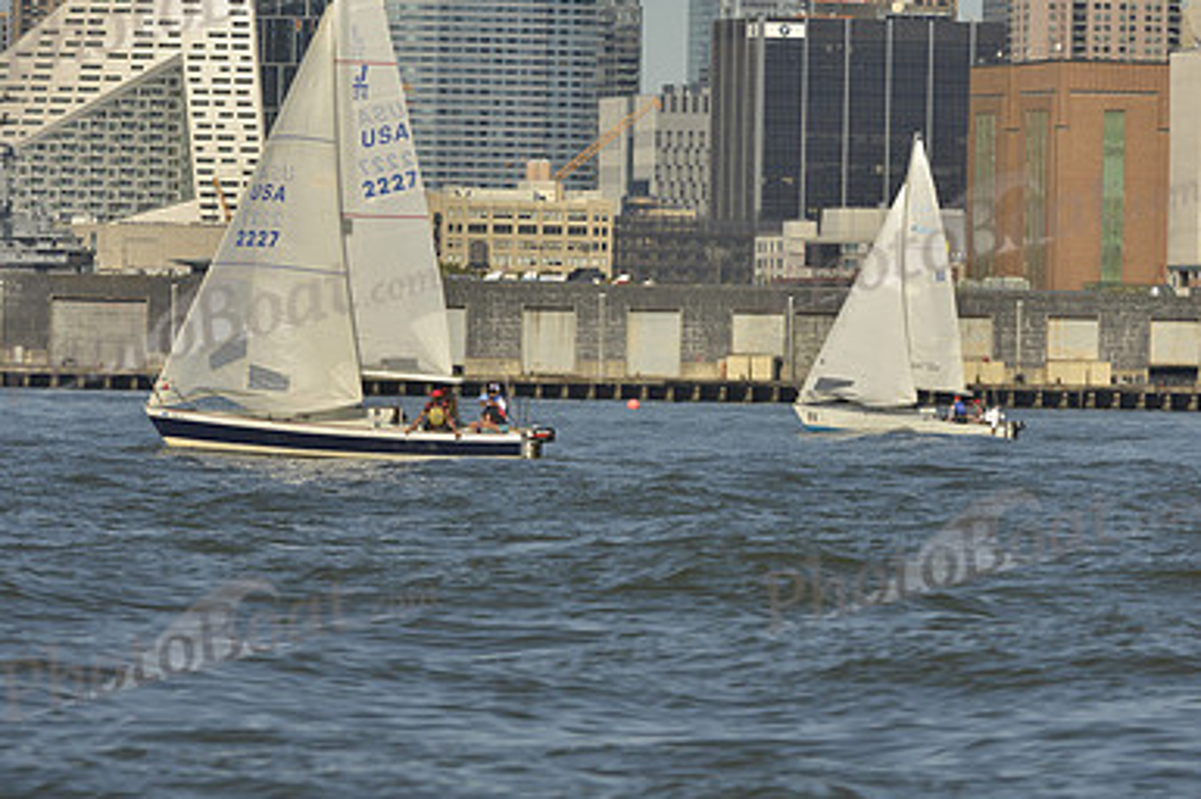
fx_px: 12066
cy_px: 119
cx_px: 600
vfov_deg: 3.8
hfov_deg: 5.7
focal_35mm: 362
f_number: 7.1
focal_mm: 240
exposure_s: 1/1250
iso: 200
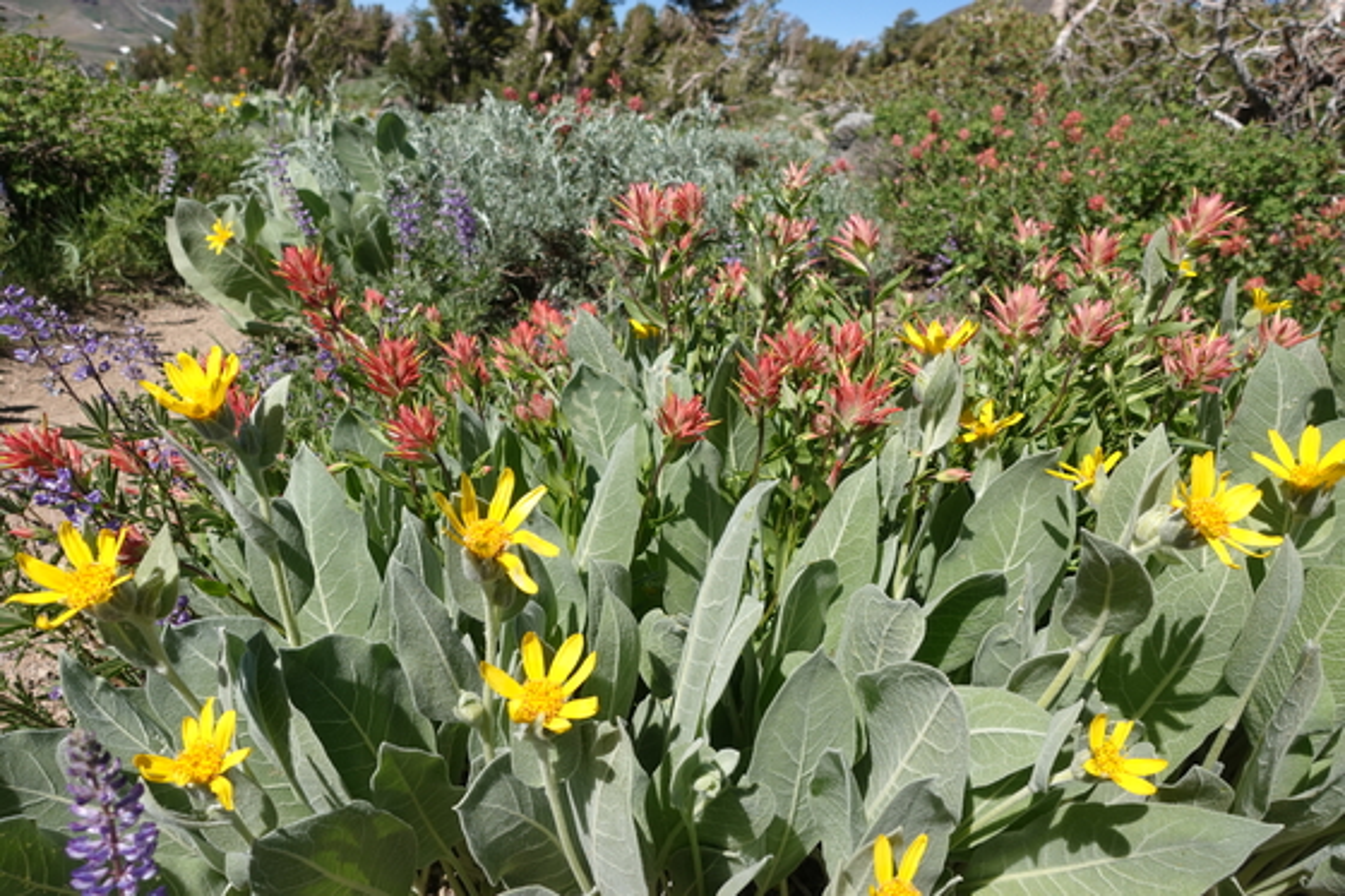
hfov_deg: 73.8
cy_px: 448
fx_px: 896
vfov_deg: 53.1
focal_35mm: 24
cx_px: 672
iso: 100
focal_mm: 9.4
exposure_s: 1/100
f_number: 4
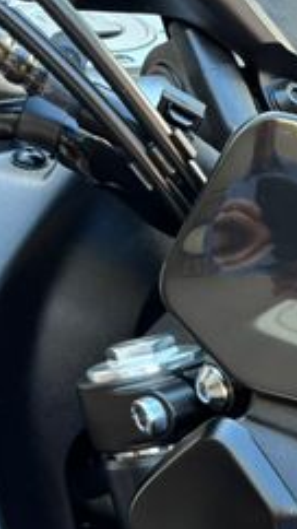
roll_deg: +2.3
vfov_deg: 27.0
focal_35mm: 75
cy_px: 505
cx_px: 480
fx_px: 1051
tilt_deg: -43.6
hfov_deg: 14.7
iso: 50
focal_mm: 5.96
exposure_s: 1/121
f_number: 1.6
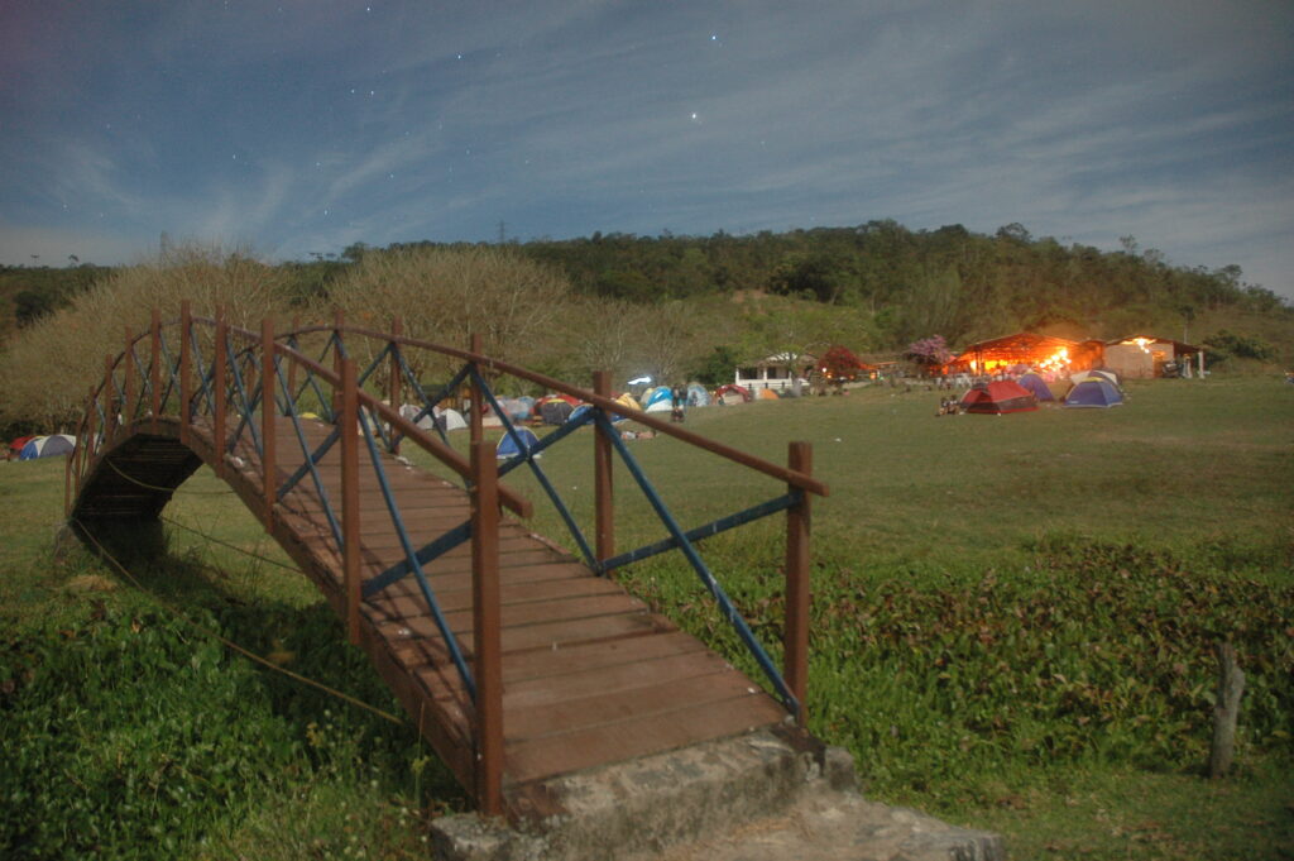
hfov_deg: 67.4
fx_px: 970
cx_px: 647
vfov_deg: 47.9
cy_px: 430
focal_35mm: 27
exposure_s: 30
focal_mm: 18
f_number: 3.5
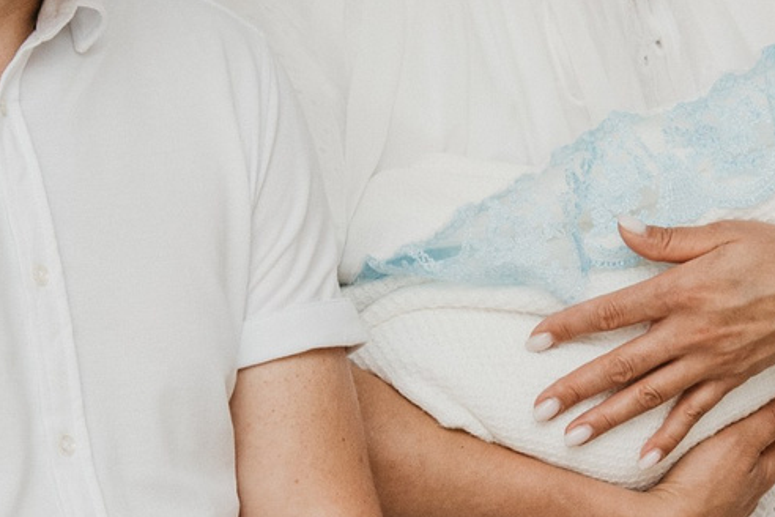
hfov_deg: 8.5
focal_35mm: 243
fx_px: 5231
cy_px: 266
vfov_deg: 5.7
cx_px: 421
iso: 200
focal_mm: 46
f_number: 4
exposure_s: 1/160
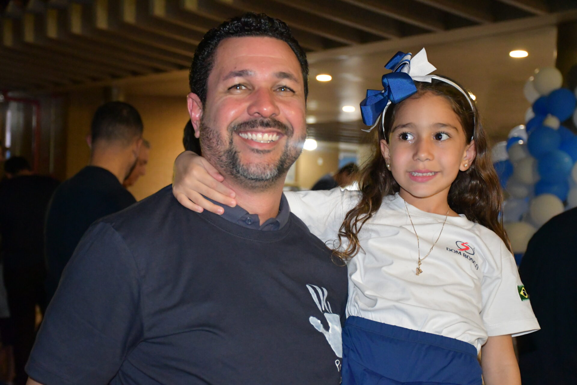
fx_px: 1010
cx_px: 288
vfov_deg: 21.6
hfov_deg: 31.9
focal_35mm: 63
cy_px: 192
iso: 6400
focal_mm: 42
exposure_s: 1/60
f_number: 4.5
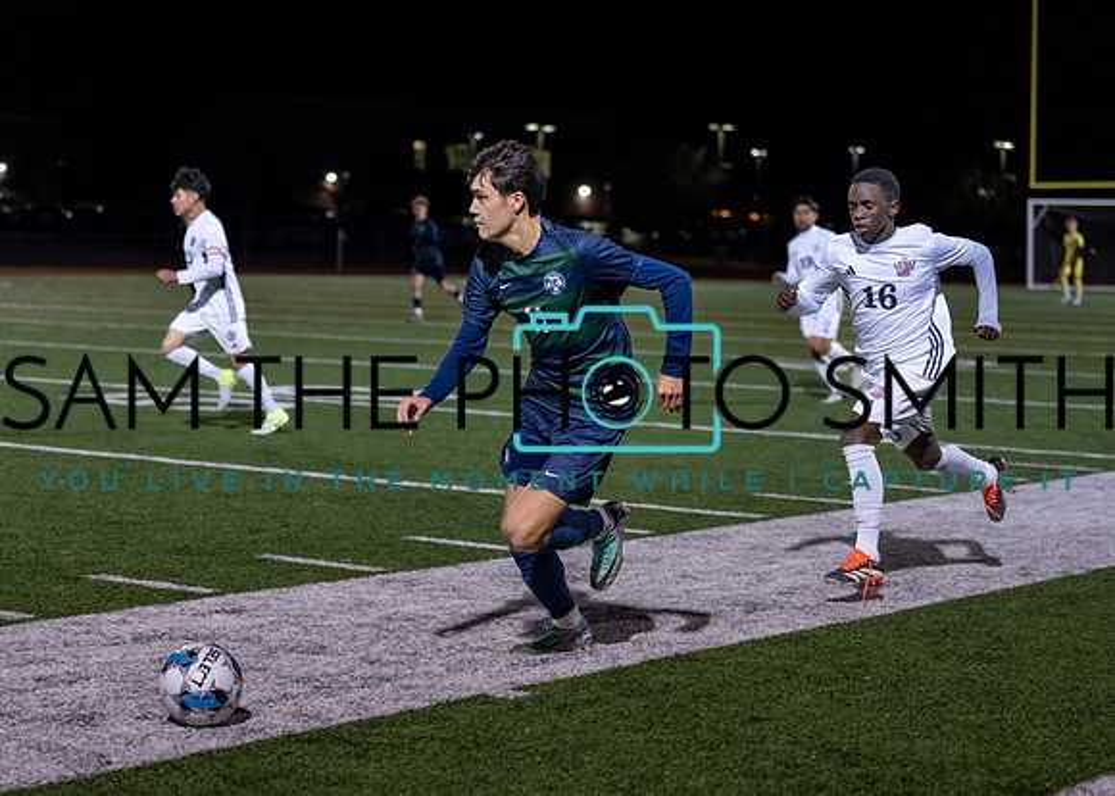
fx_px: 2574
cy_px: 355
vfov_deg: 17.6
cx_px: 497
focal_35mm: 81
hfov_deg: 24.4
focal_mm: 70
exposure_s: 1/1000
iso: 2000
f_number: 2.8
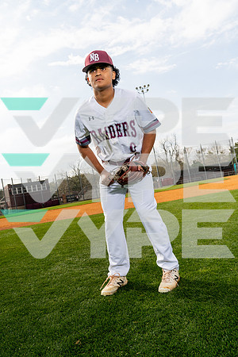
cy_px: 178
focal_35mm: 31
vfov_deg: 60.3
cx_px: 119
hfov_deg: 42.3
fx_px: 307
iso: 100
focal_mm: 31
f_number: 8
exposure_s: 1/250
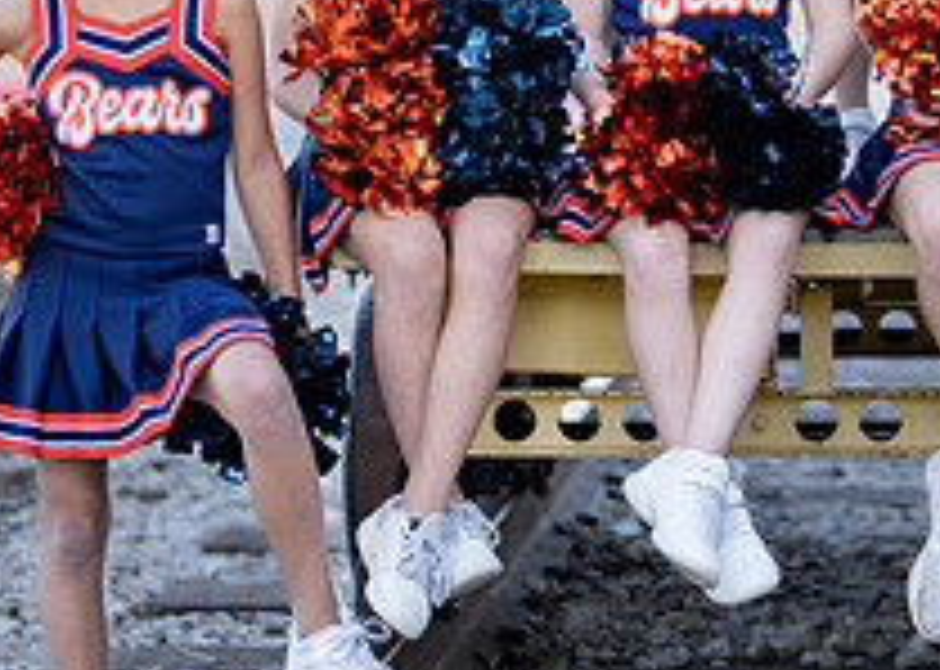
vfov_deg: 8.4
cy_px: -9
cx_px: 1073
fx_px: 4562
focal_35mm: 171
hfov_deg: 11.6
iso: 100
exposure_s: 1/1250
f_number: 1.2
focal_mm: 50
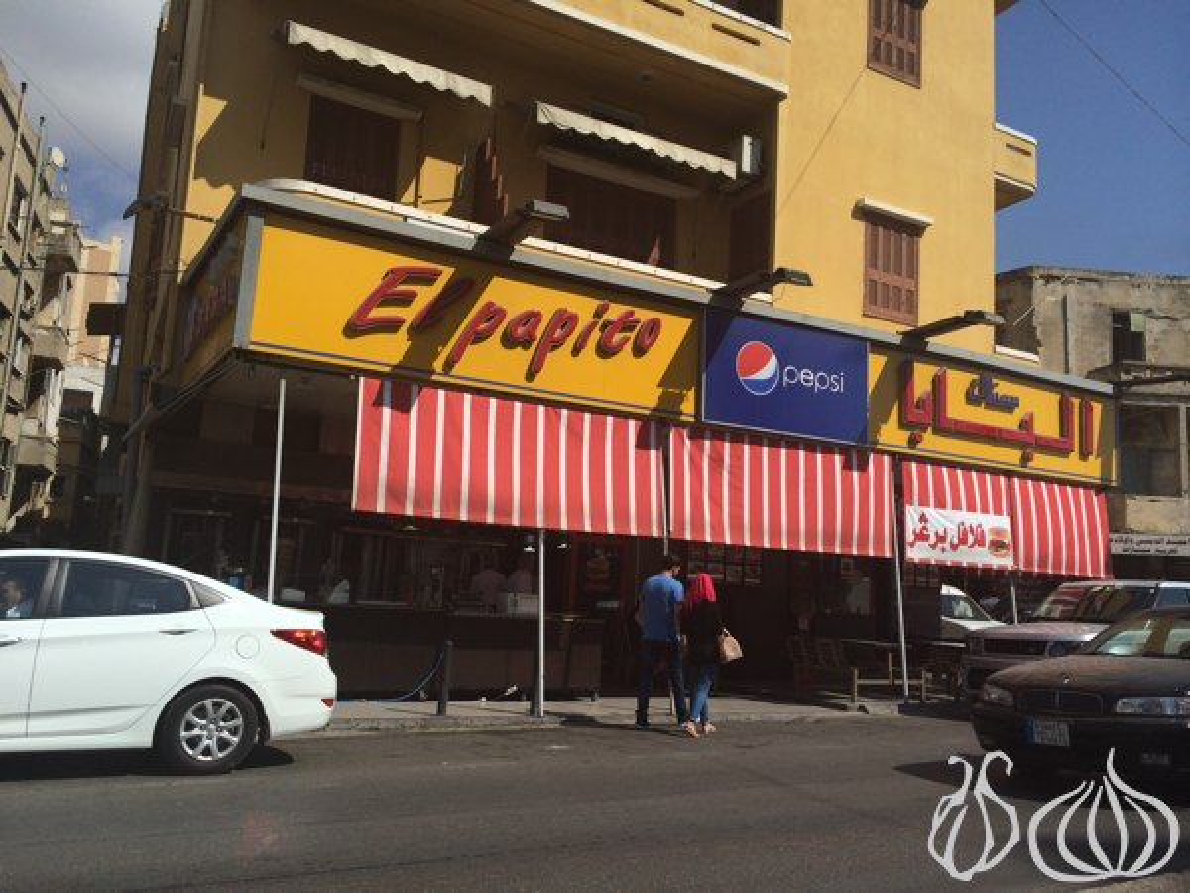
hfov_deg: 60.0
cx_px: 595
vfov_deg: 46.8
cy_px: 446
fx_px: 1031
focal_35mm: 30
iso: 40
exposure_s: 1/4115
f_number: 2.2
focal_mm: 4.12
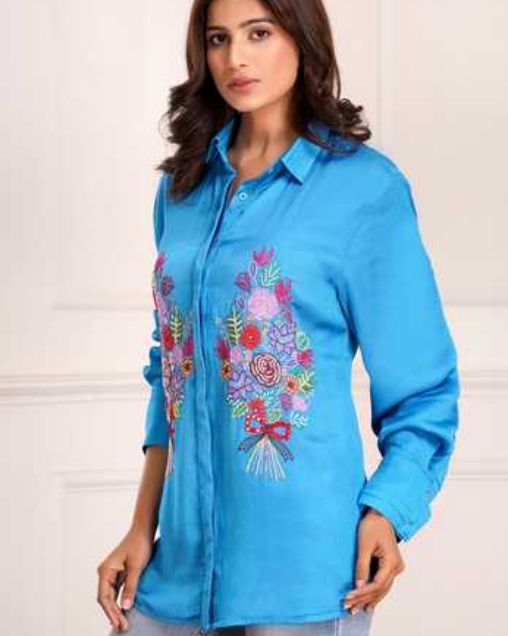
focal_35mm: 173
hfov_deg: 8.9
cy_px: 296
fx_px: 3254
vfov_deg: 11.2
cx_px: 255
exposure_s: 1/125
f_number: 10
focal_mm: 152
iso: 250
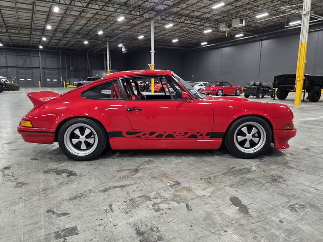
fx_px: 215
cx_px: 162
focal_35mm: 23
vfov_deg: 58.9
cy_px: 121
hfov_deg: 73.9
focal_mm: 6.3
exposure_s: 1/120
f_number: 1.7
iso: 400
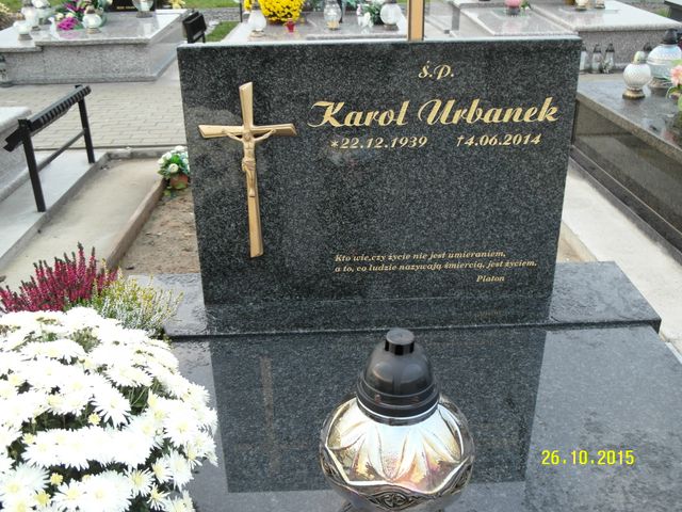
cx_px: 341
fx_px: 709
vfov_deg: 39.7
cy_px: 256
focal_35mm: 36
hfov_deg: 51.4
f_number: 2.7
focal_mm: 7.8
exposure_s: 1/45
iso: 120
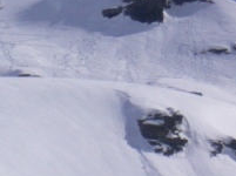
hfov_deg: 3.7
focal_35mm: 536
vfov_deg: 2.8
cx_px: -150
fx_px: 3648
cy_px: 144
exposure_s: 1/500
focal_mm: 17.4
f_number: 10
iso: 80
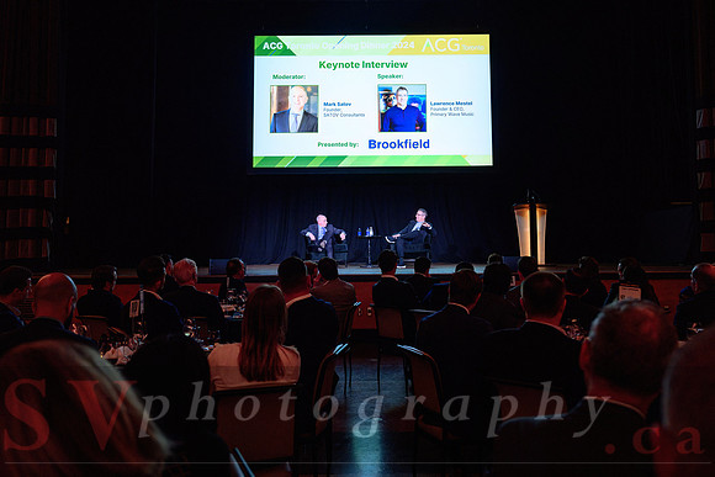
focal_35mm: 35
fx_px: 686
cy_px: 195
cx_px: 358
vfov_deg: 38.2
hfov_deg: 55.1
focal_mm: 28.5
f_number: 3.2
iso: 1600
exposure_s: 1/100
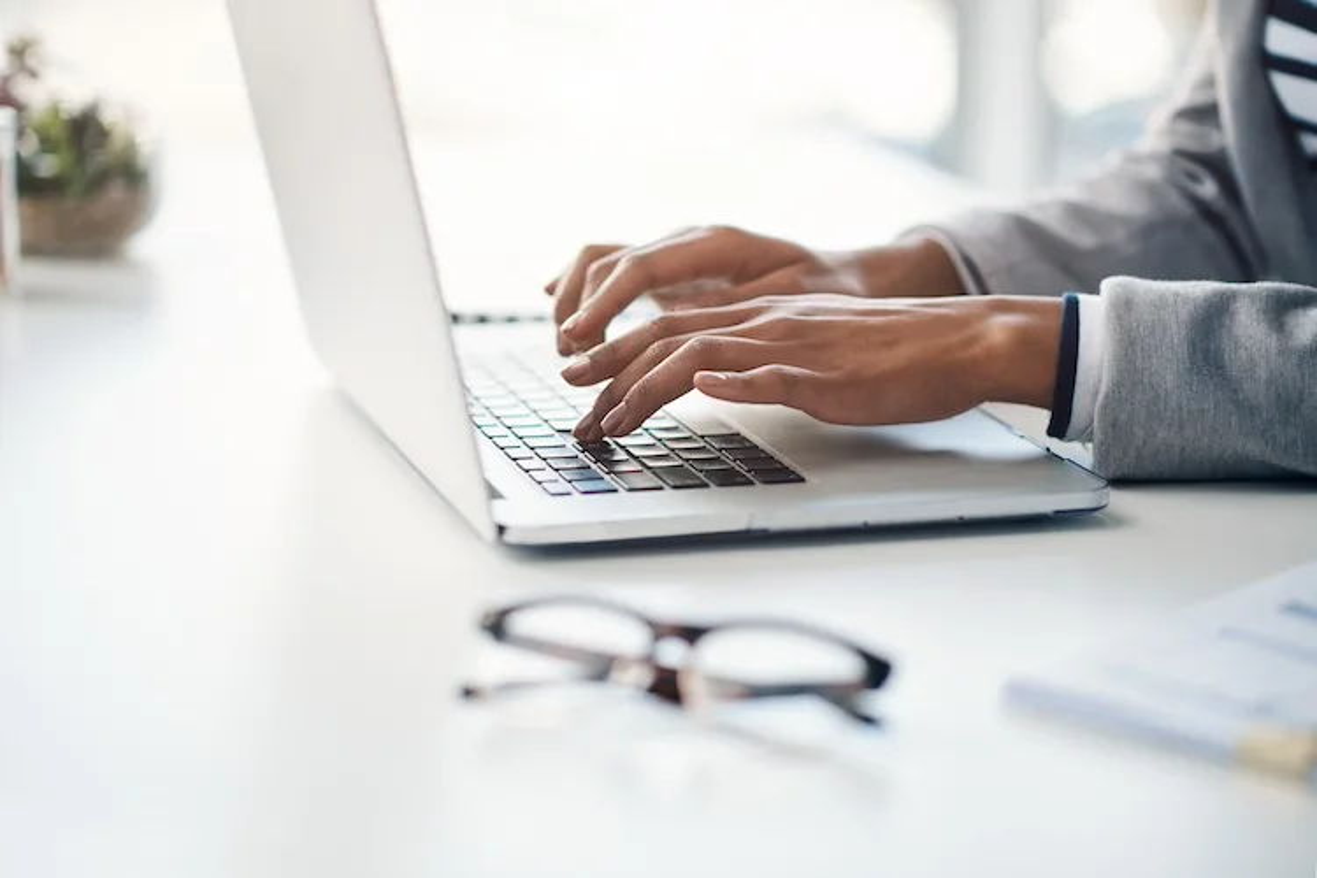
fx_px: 3109
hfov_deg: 23.9
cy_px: 439
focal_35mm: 85
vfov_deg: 16.1
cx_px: 658
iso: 250
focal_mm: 85
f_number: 2
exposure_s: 1/400
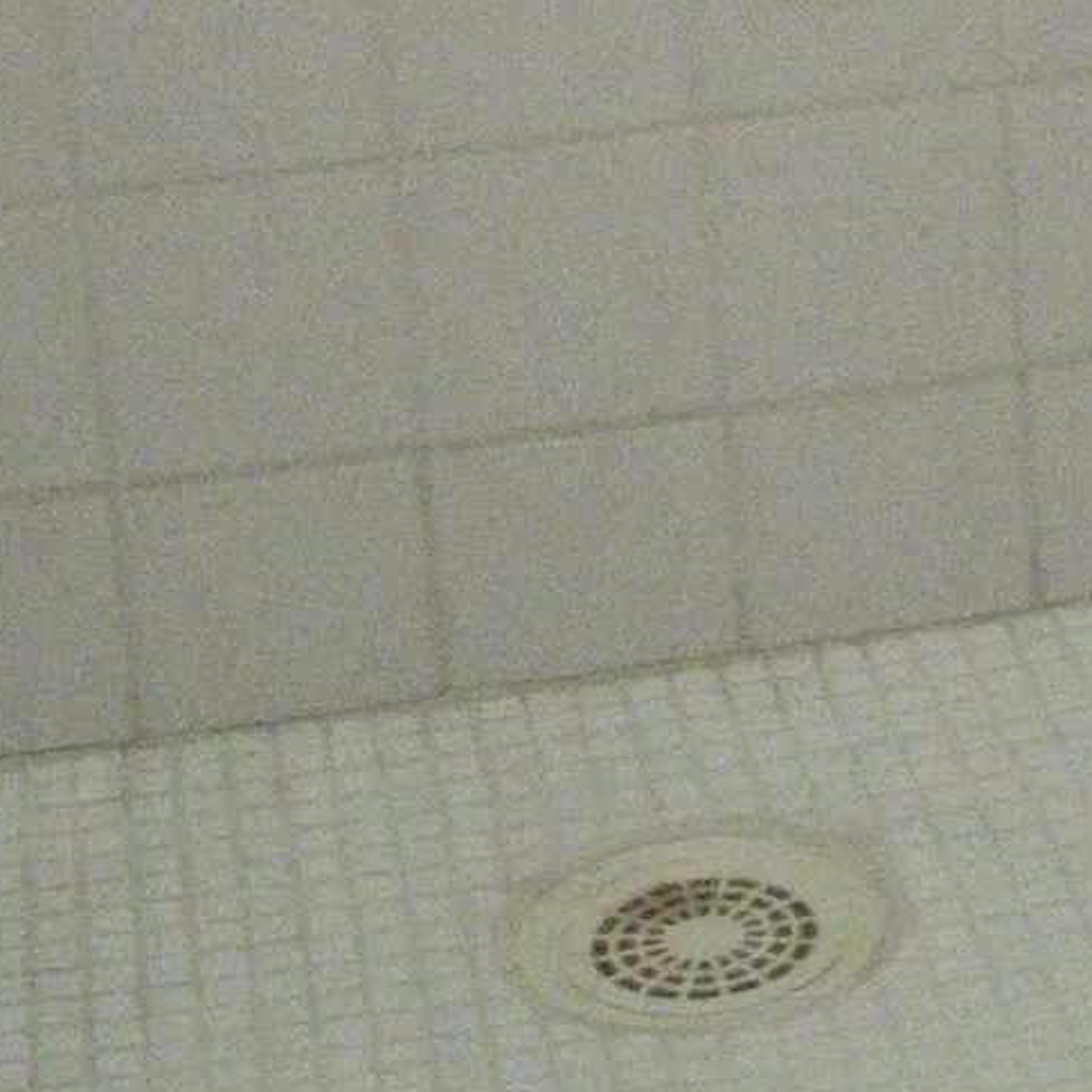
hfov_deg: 12.7
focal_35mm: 136
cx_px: 1137
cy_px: -951
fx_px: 4854
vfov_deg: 11.7
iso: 957
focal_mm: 5.7
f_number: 2.8
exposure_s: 1/125
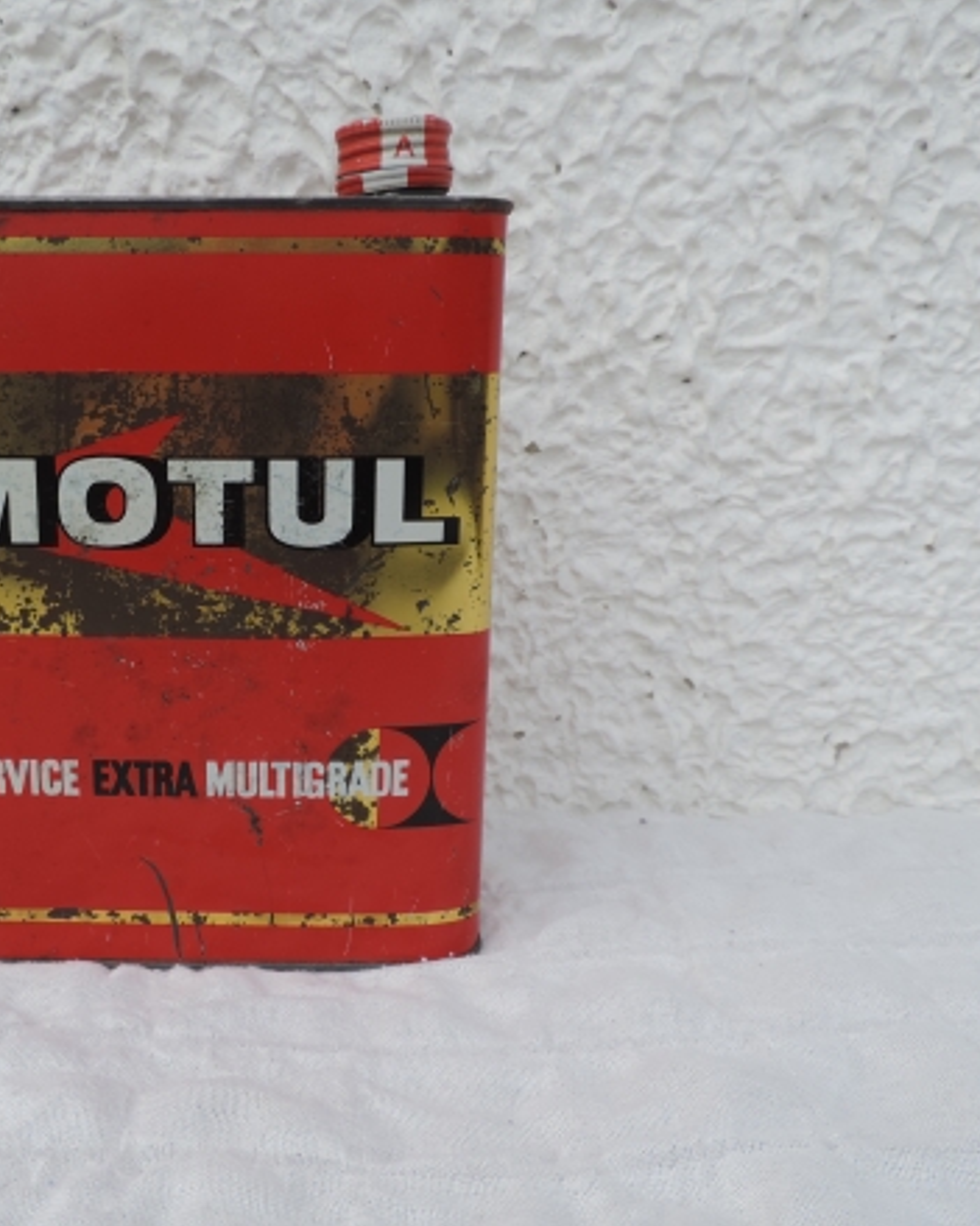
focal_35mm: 32
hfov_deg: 44.4
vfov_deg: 55.7
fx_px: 1161
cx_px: 257
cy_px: 614
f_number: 3
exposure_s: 1/500
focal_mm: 4.3
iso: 80
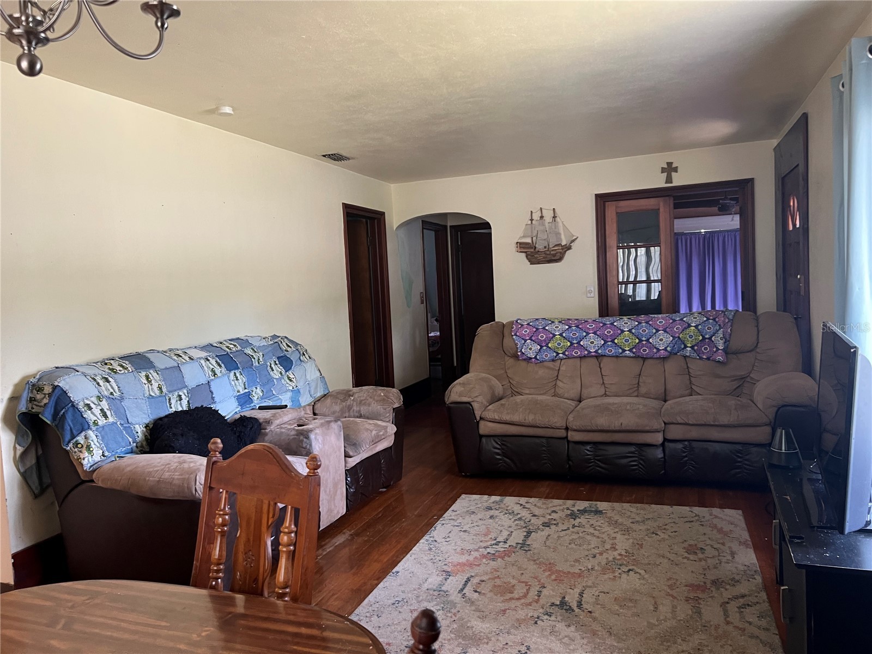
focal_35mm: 26
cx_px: 436
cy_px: 327
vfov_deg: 53.1
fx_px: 655
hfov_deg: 67.3
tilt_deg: -2.2
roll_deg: +4.6
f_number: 1.5
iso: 160
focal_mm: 5.7
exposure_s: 1/60
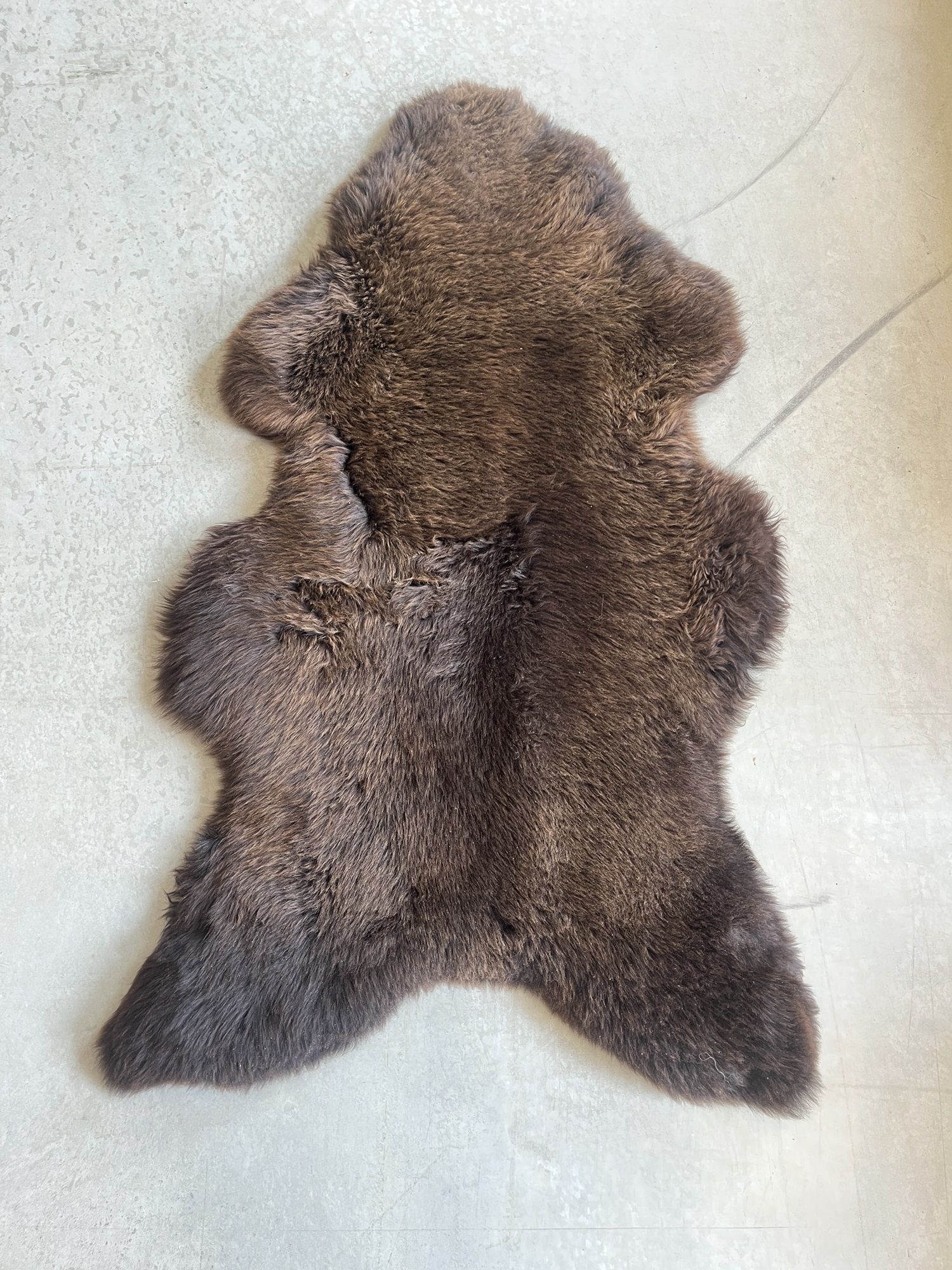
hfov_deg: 53.1
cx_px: 476
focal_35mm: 26
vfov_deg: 67.3
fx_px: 953
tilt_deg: -81.2
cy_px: 635
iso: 125
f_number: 1.6
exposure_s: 1/50
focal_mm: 5.1
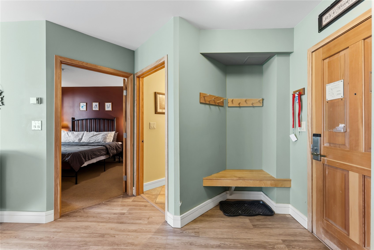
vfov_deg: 81.2
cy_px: 125
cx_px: 187
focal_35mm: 14
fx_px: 145
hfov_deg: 104.2
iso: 640
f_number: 6.3
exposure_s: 1/50
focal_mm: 14
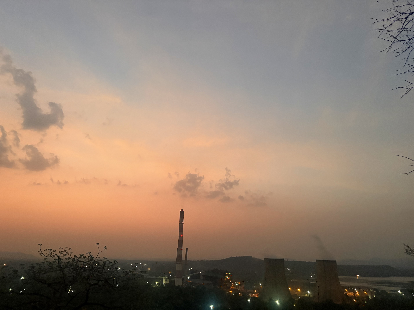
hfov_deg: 67.3
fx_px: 311
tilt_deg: +18.2
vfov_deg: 53.1
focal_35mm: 26
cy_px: 155
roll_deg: -1.0
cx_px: 207
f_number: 1.6
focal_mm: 5.96
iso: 640
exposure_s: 1/33
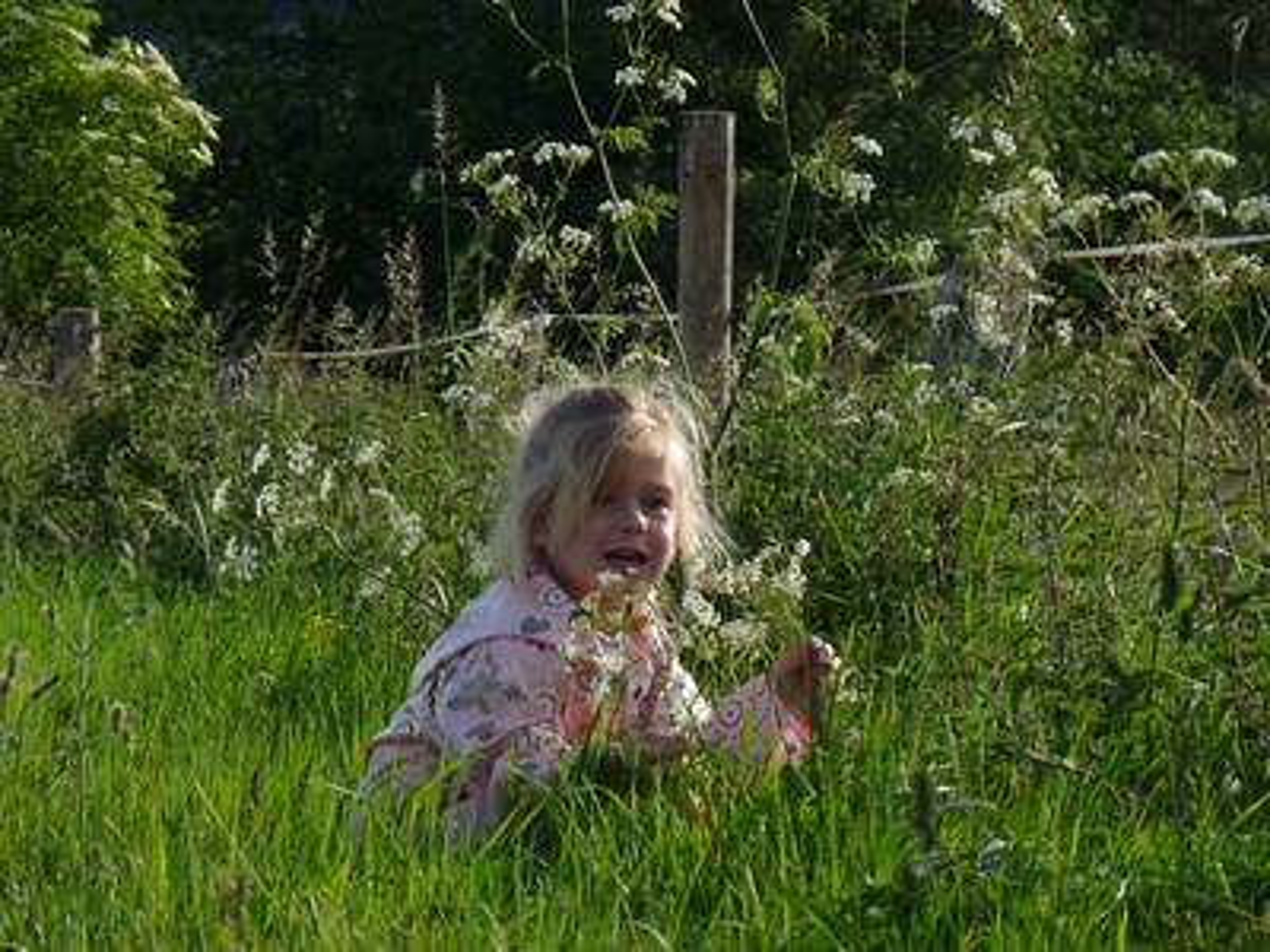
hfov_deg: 5.9
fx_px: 12254
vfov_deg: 4.5
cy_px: 476
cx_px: 635
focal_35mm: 334
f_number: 5.6
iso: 100
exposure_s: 1/320
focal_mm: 41.9
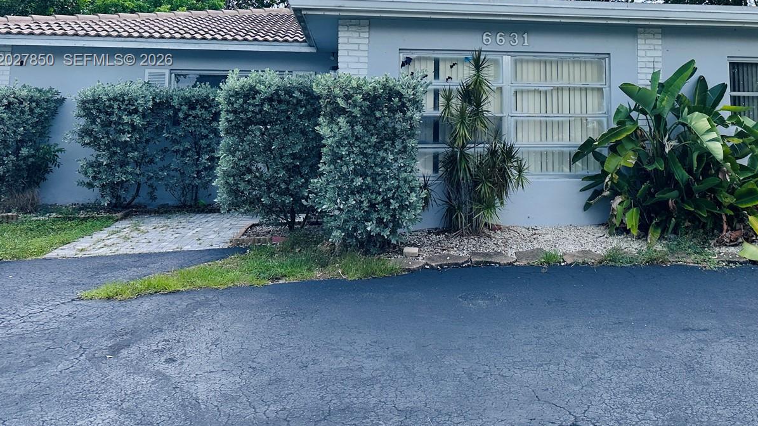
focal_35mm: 35
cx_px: 483
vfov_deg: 32.4
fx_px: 703
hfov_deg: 55.8
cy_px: 61
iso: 80
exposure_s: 1/1119
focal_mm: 6.86
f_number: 1.78
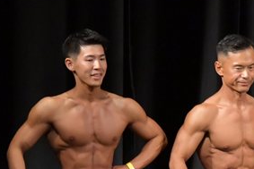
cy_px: 217
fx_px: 4927
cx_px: 270
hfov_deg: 3.0
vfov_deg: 2.0
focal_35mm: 698
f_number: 5.6
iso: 8000
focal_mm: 170
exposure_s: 1/400
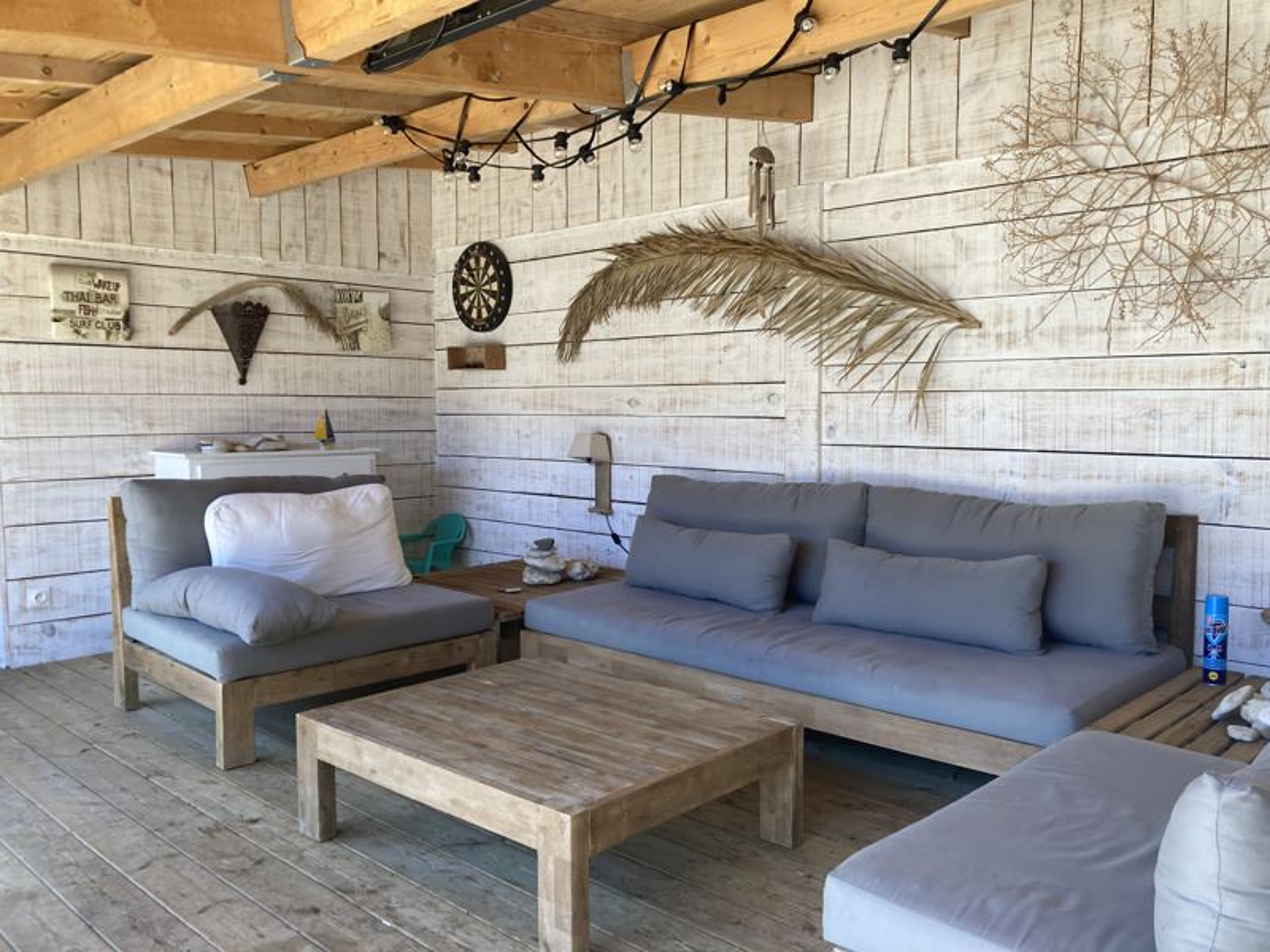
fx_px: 1027
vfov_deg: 49.7
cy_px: 476
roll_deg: -0.4
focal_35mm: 28
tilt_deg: -4.8
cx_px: 635
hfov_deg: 63.4
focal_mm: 3.99
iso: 25
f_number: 1.8
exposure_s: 1/121
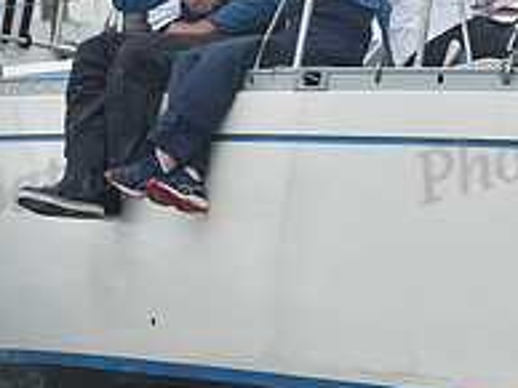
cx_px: 280
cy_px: 33
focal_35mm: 288
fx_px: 4304
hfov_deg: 6.9
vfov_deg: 5.1
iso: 250
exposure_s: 1/1000
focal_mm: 100
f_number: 6.3
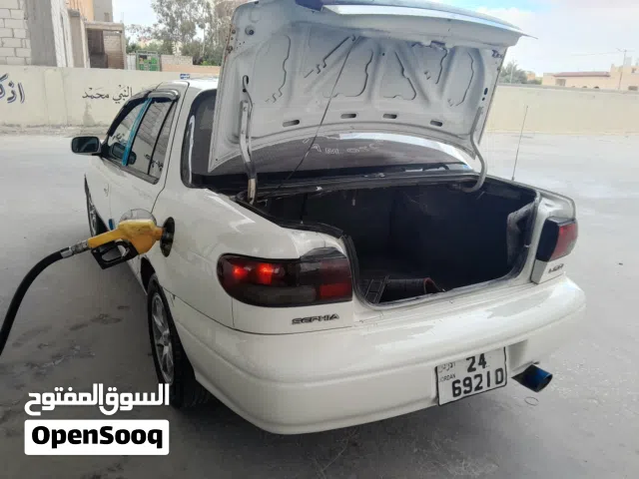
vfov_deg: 53.1
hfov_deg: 67.3
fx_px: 480
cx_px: 320
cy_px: 240
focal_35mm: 26
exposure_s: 1/100
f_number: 1.8
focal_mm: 3.98
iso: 40
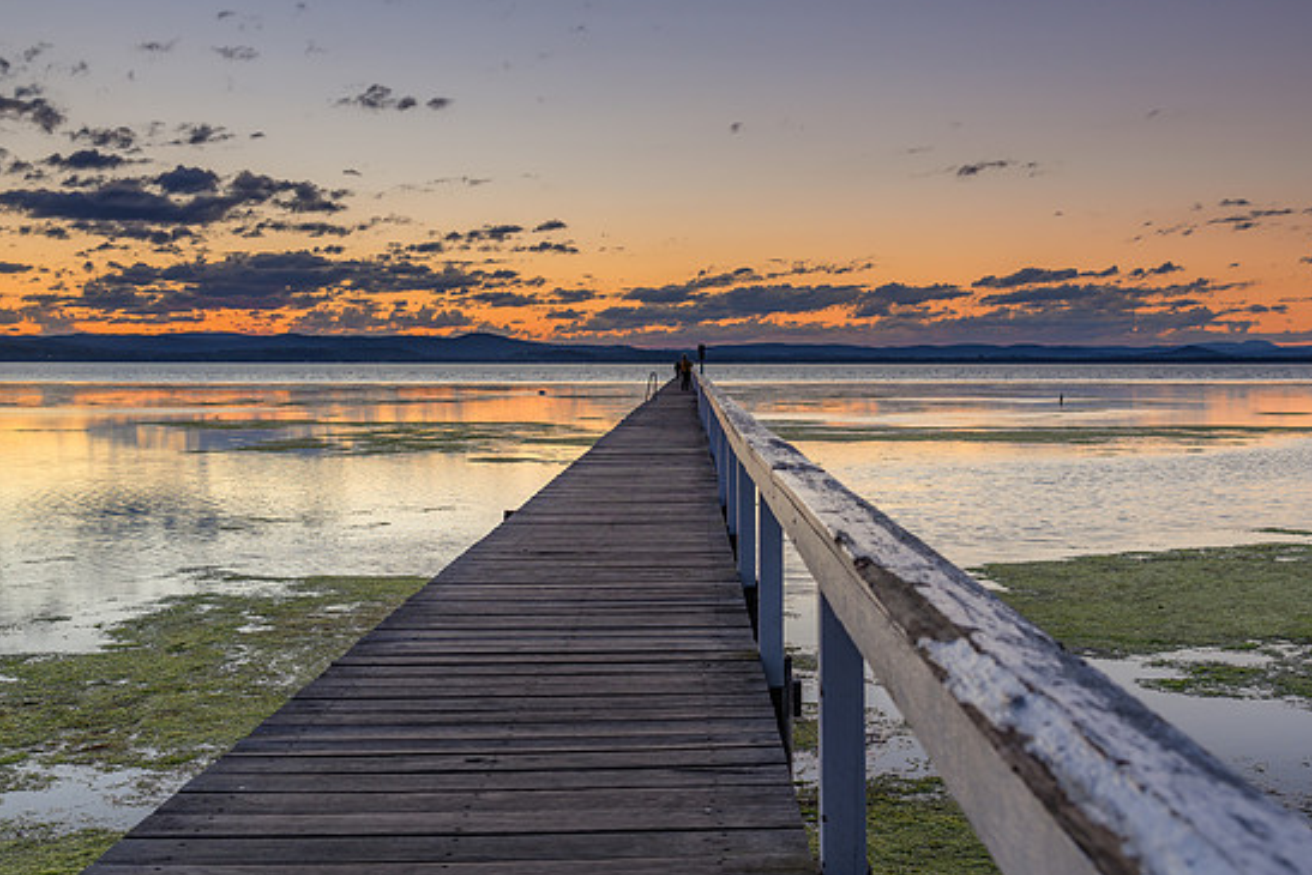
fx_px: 1567
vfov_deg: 31.2
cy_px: 433
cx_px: 693
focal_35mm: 43
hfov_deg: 45.4
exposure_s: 1/15
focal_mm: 40
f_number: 6.3
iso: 400
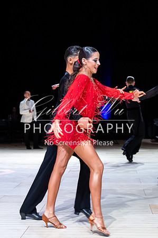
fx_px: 515
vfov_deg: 26.0
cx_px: 90
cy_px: 119
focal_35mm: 78
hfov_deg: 17.4
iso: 3200
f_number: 3.2
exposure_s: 1/400
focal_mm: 52
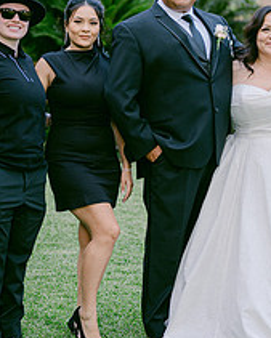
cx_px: 196
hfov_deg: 11.4
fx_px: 1352
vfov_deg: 14.2
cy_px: 115
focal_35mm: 135
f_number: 2
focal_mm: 50
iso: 100
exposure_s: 1/200
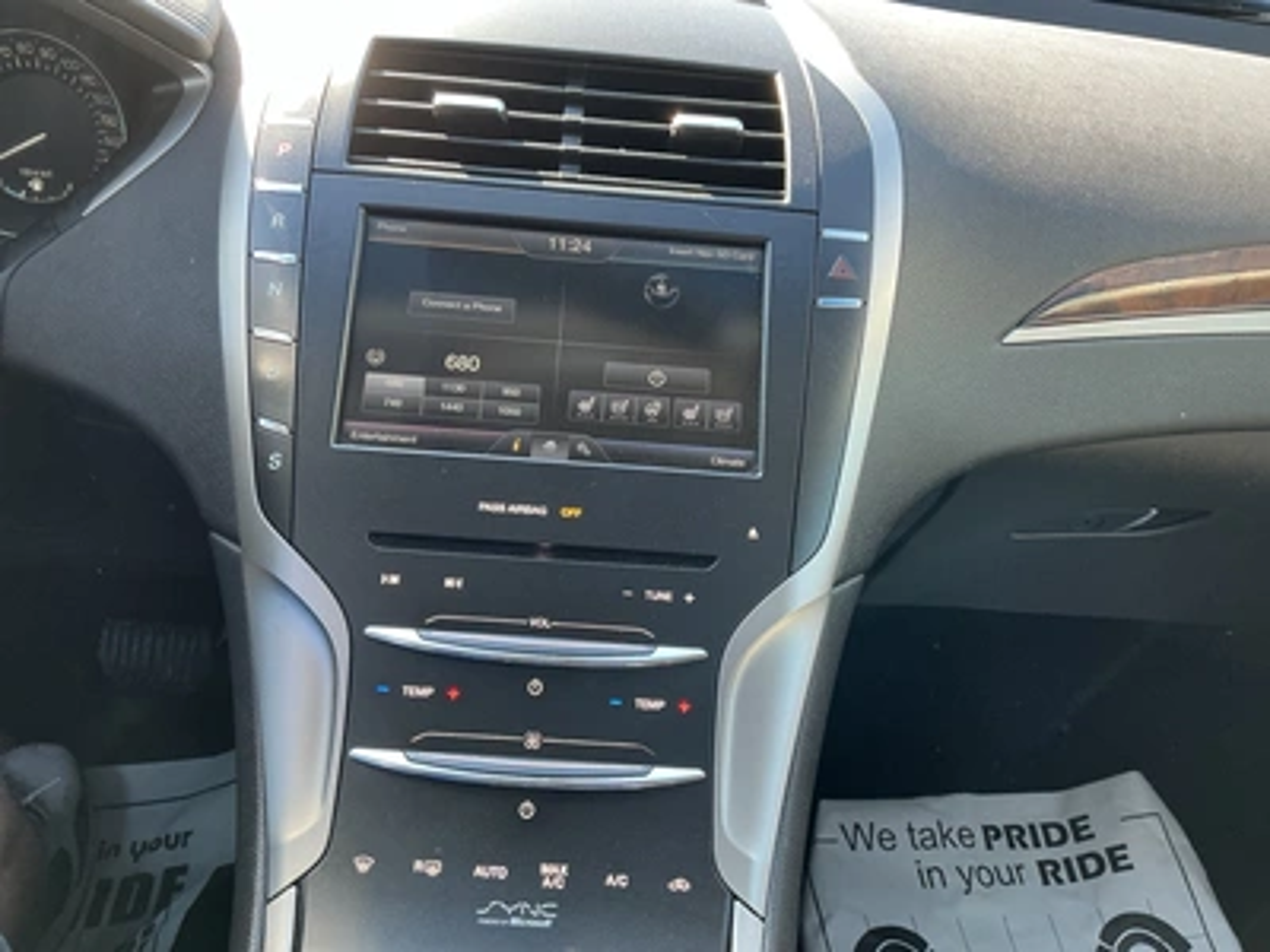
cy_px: 476
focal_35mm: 28
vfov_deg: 49.7
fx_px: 1027
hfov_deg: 63.4
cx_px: 635
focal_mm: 3
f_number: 1.8
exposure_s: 1/99
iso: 64
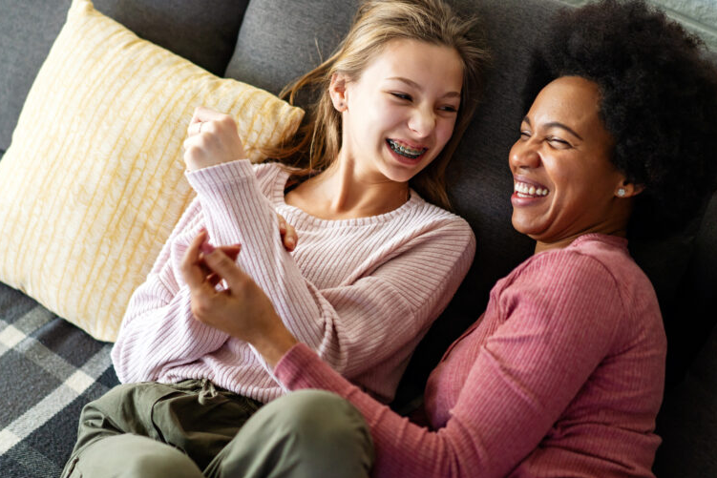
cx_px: 399
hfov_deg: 27.0
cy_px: 272
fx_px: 1494
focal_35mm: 75
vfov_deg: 18.2
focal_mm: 55
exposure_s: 1/400
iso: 500
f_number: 1.8
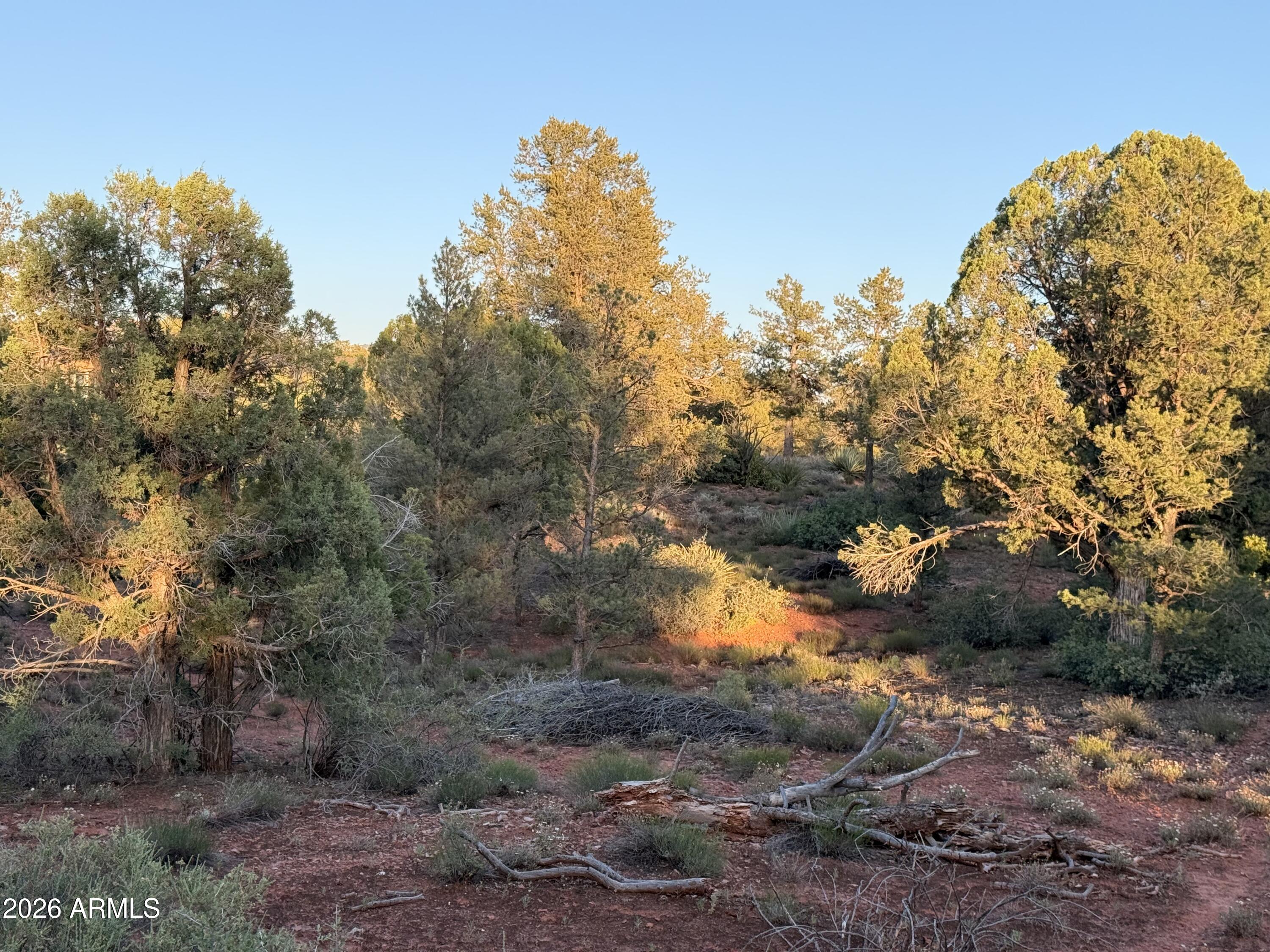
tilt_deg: +0.5
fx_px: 1761
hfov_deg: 39.7
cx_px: 635
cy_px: 476
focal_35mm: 48
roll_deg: -2.3
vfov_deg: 30.3
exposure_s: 1/641
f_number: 1.78
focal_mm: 6.76
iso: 64
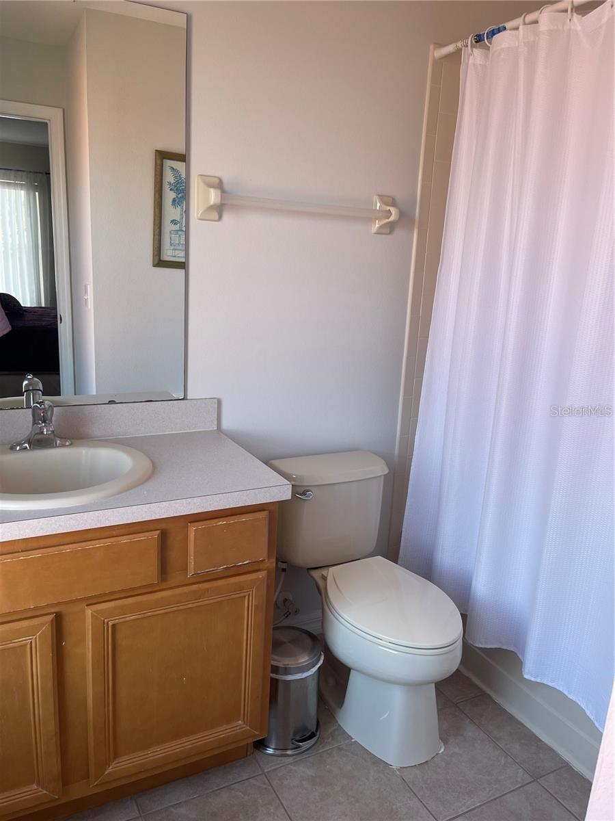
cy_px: 410
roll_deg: -2.1
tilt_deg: -12.8
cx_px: 308
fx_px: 592
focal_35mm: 25
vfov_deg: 69.4
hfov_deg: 54.9
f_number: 1.6
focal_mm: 5.1
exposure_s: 1/121
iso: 40
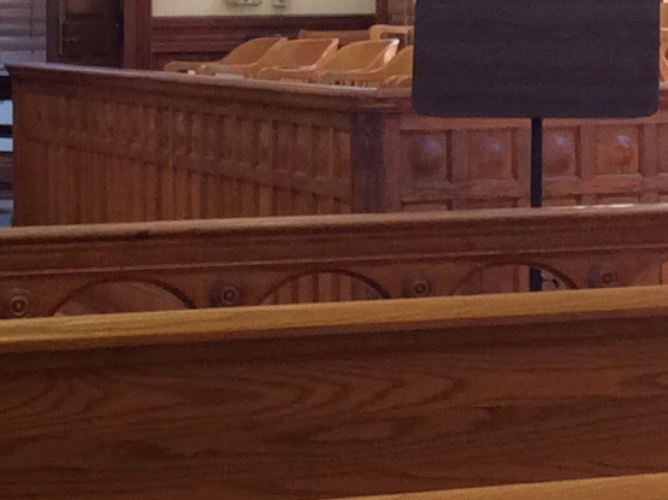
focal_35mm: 154
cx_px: 508
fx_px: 2969
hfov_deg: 12.8
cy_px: -105
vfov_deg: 9.5
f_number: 2.4
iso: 64
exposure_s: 1/24
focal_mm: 3.3
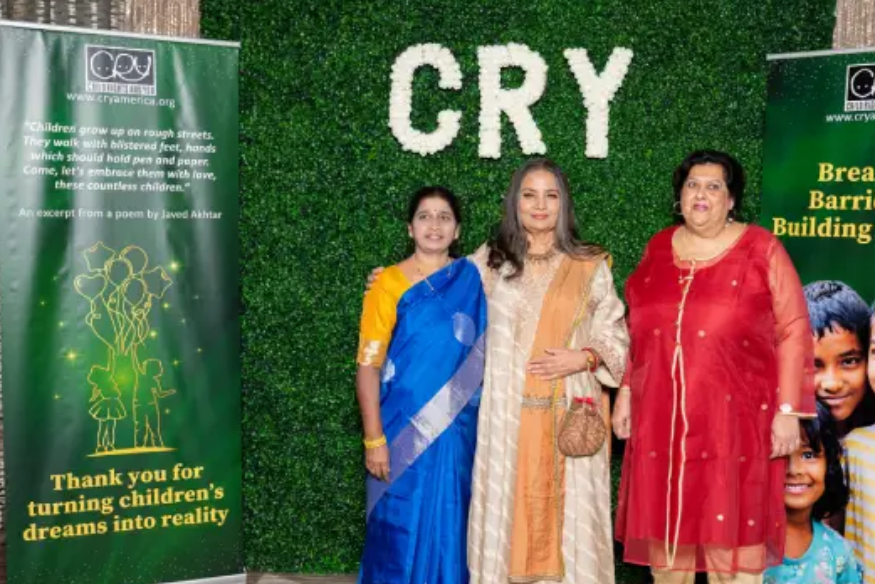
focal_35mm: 47
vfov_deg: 28.6
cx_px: 490
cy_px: 350
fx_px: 1143
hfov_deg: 41.8
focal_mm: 35
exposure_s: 1/160
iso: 160
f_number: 5.6
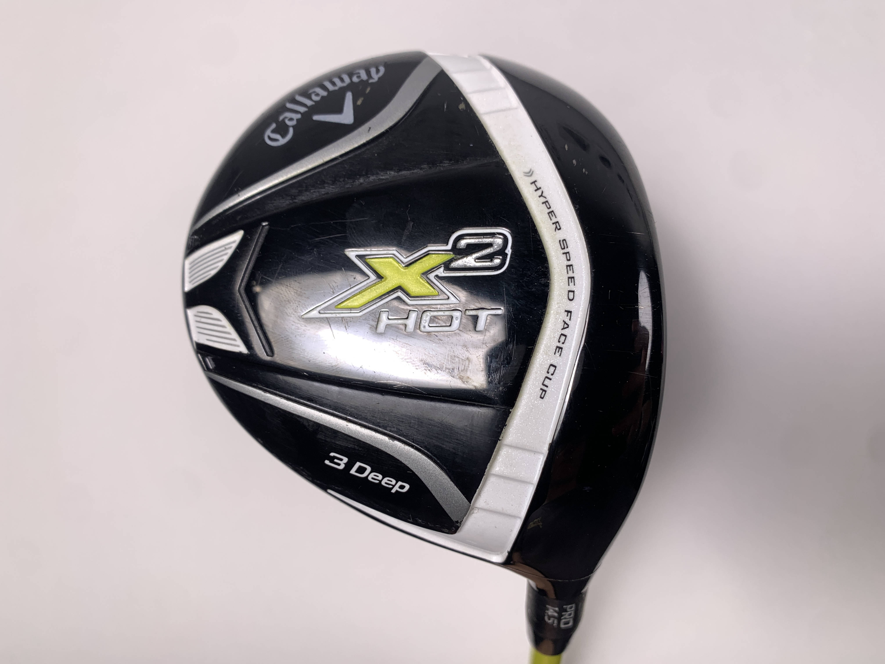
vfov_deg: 53.1
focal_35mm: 26
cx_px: 442
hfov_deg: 67.3
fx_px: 665
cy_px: 332
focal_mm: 4.25
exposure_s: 1/222
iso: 25
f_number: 1.8
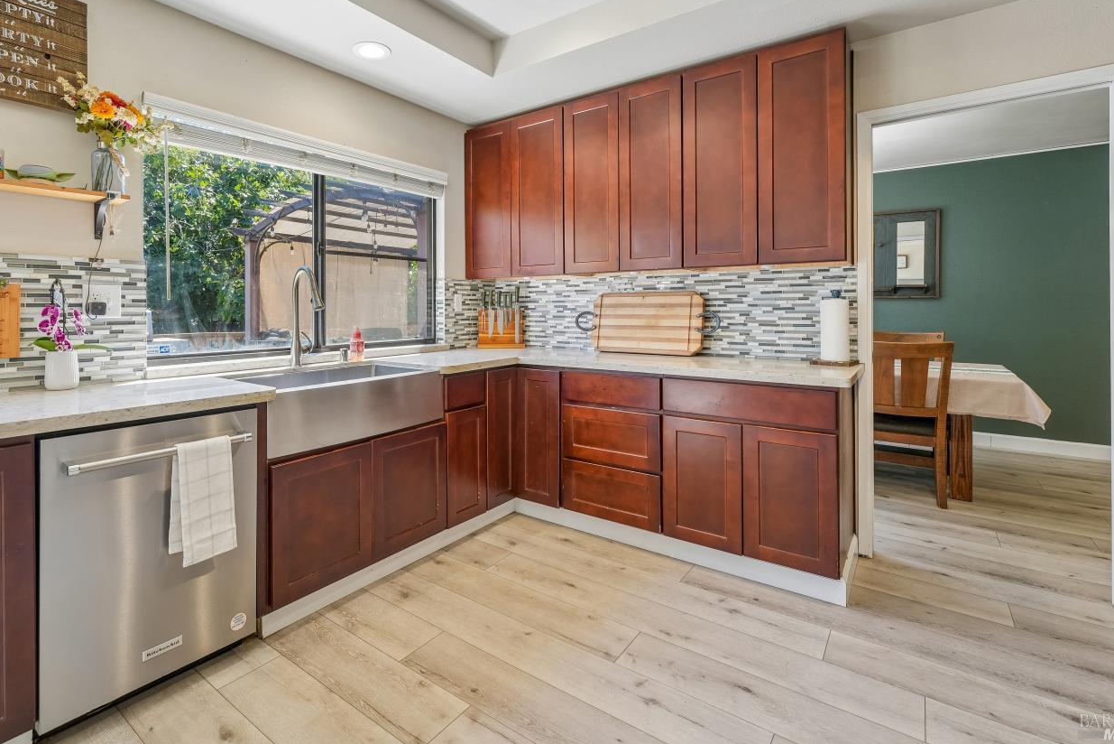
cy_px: 302
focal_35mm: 17
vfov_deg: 69.8
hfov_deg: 92.6
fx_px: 526
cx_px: 476
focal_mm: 14
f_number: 8
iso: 500
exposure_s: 1/50
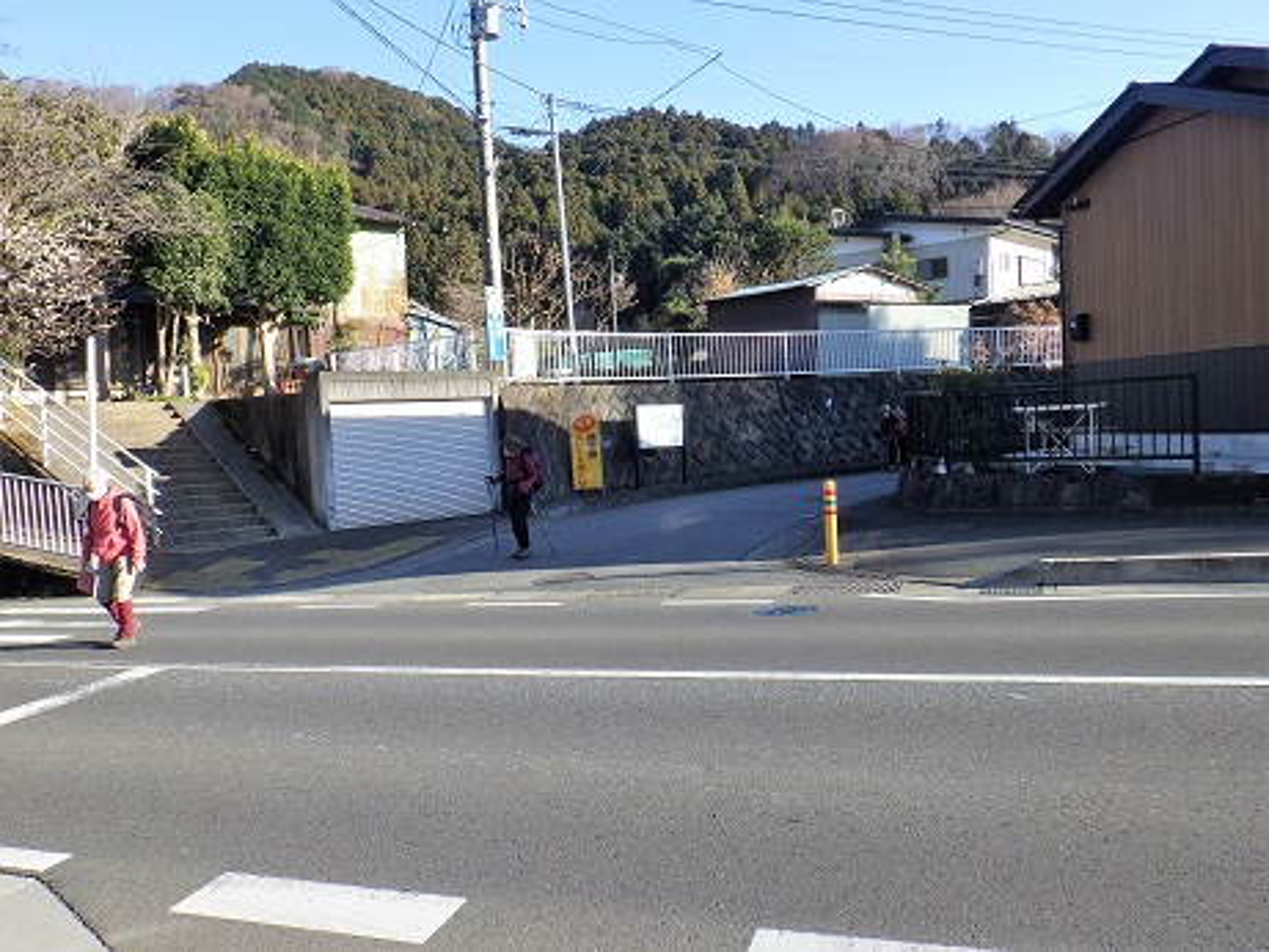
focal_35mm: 28
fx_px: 1027
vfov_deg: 49.8
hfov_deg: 63.4
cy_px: 476
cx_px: 634
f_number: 4.2
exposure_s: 1/320
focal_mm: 5
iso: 125
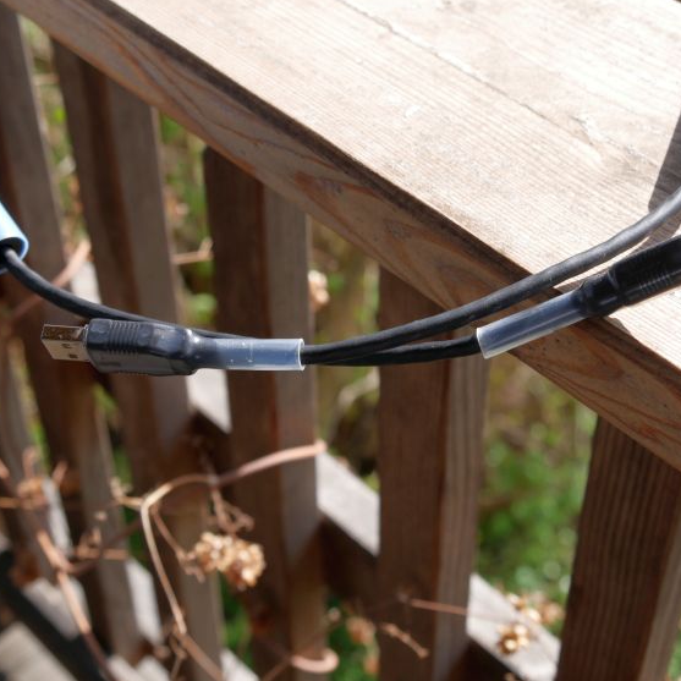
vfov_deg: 26.1
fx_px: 1469
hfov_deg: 26.1
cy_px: 316
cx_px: 353
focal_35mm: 66
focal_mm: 26
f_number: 5.6
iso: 200
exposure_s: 1/200
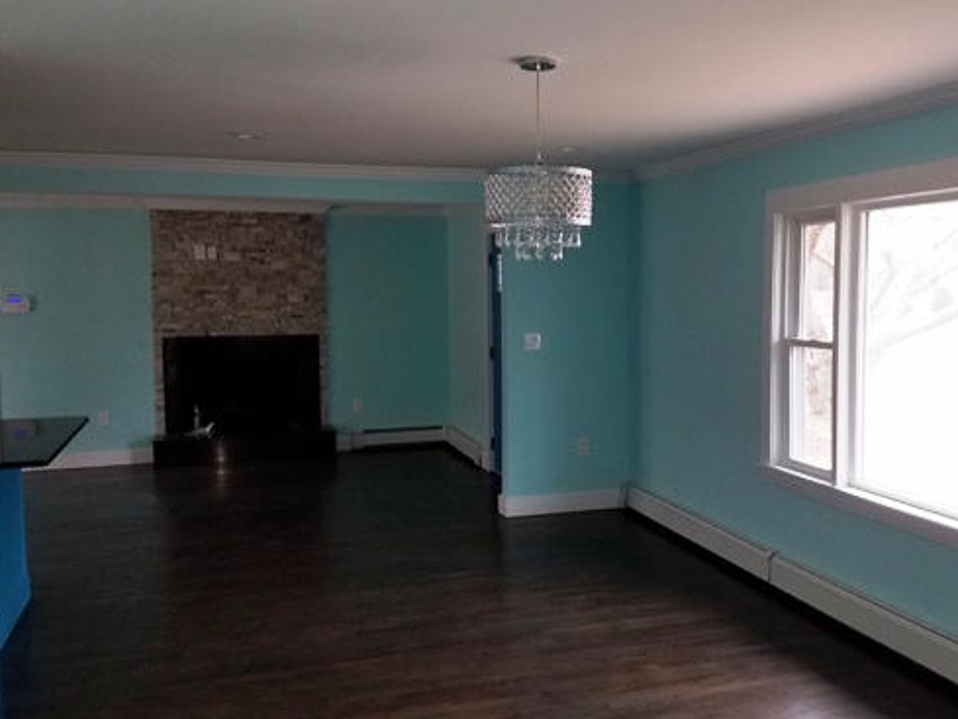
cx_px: 537
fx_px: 941
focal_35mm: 34
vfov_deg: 41.8
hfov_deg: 53.8
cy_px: 331
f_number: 1.7
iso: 100
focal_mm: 4.2
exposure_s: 1/40
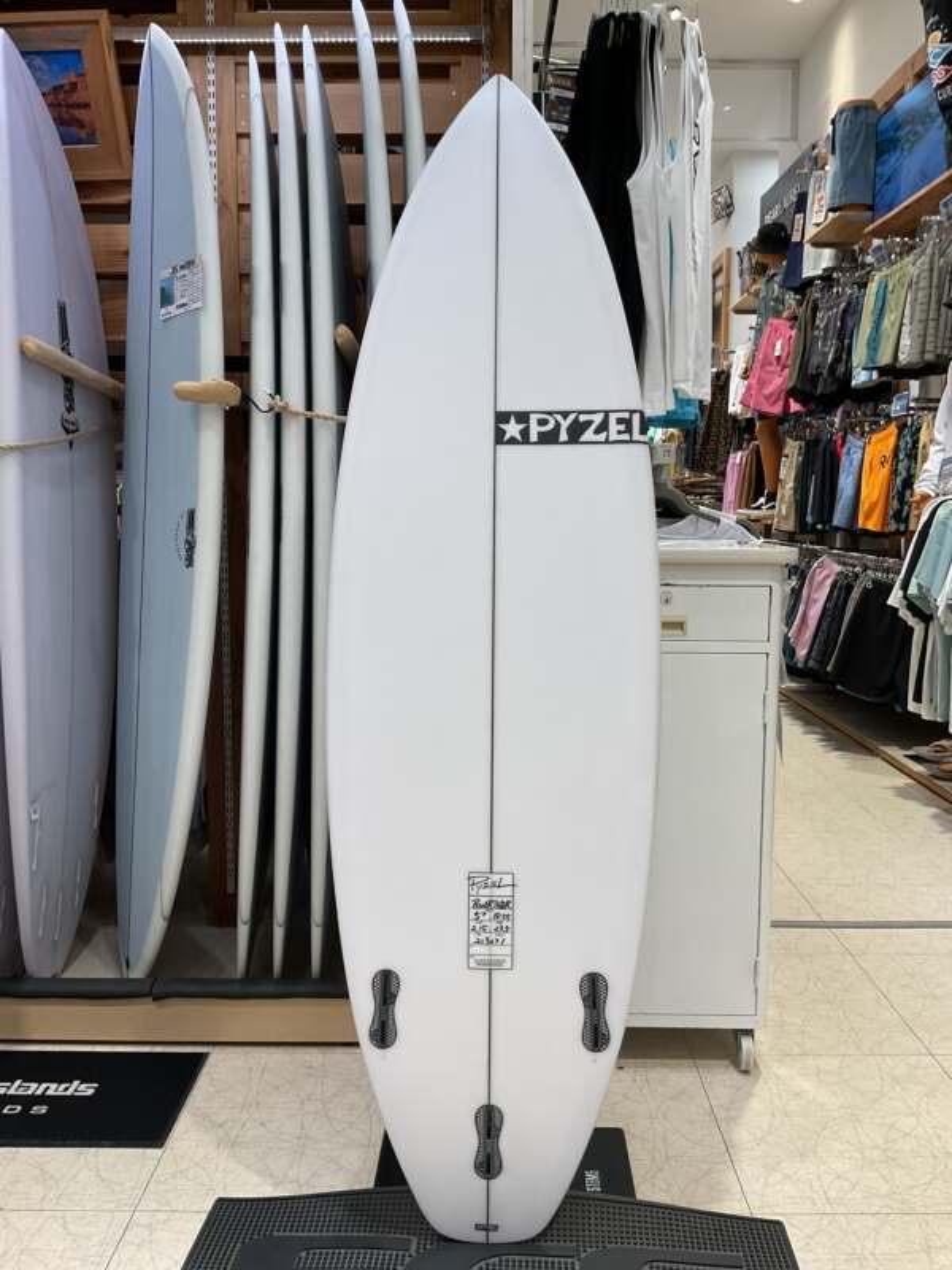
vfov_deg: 61.7
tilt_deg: -7.5
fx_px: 1063
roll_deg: +0.3
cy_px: 635
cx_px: 476
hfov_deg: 48.2
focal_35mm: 29
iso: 50
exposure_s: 1/120
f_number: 1.8
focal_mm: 3
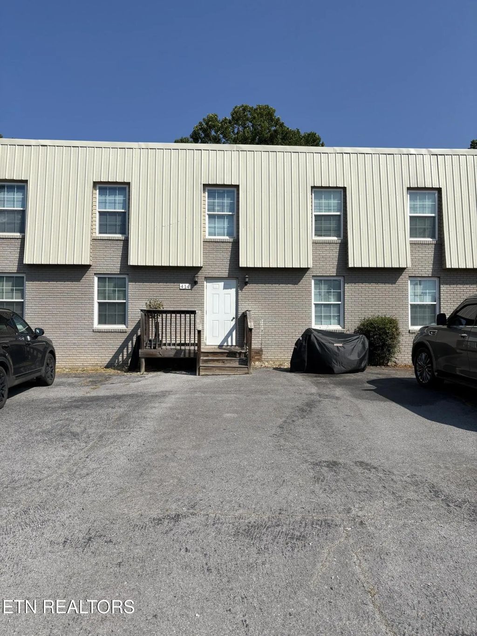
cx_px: 238
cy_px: 318
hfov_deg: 53.1
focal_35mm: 26
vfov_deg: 67.3
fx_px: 478
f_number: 1.6
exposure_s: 1/6329
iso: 50
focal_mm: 5.96
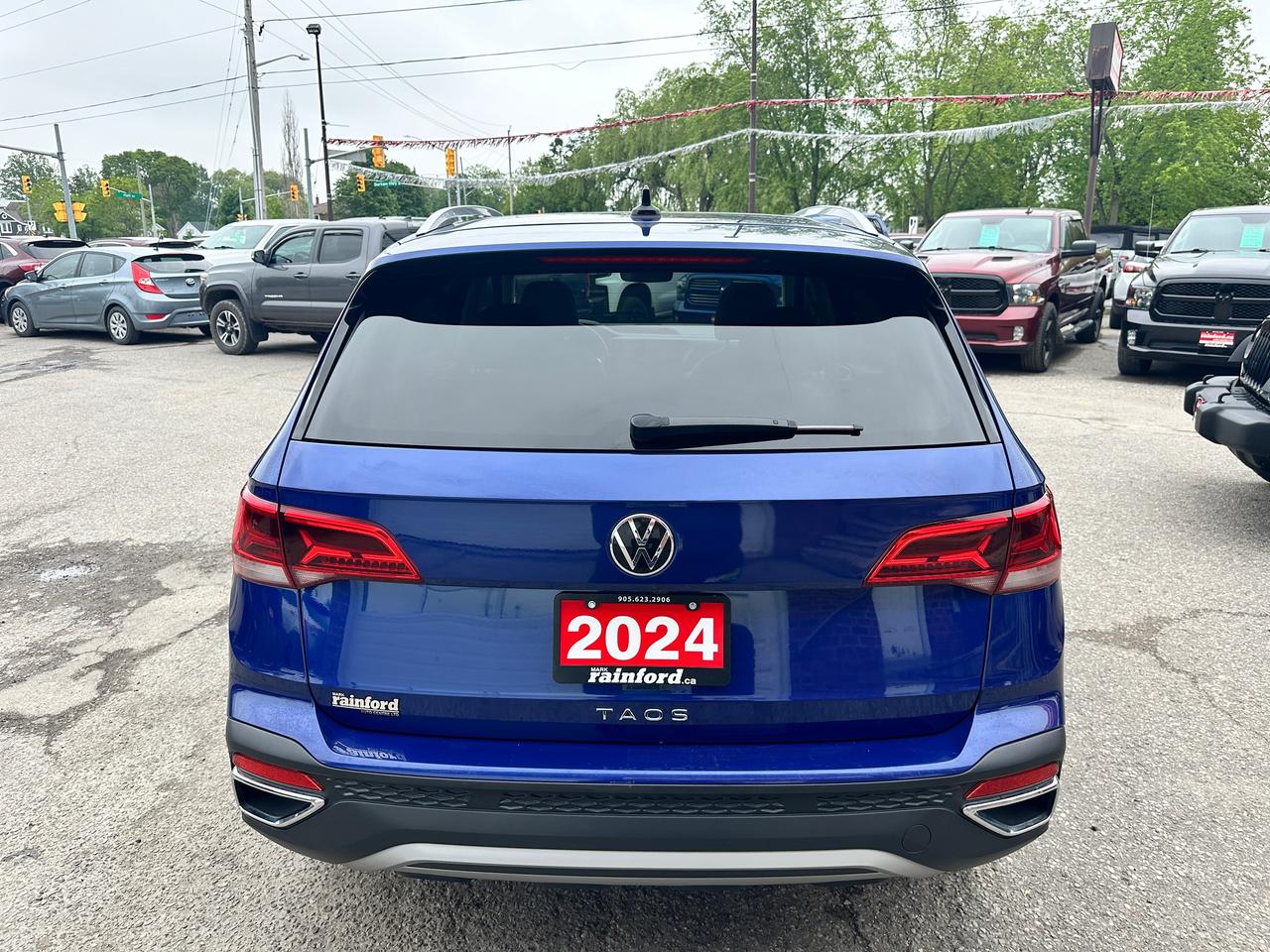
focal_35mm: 24
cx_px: 635
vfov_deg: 56.8
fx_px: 881
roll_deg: +0.1
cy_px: 476
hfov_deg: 71.6
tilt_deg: -15.2
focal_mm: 6.86
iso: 80
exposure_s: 1/1227
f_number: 1.78
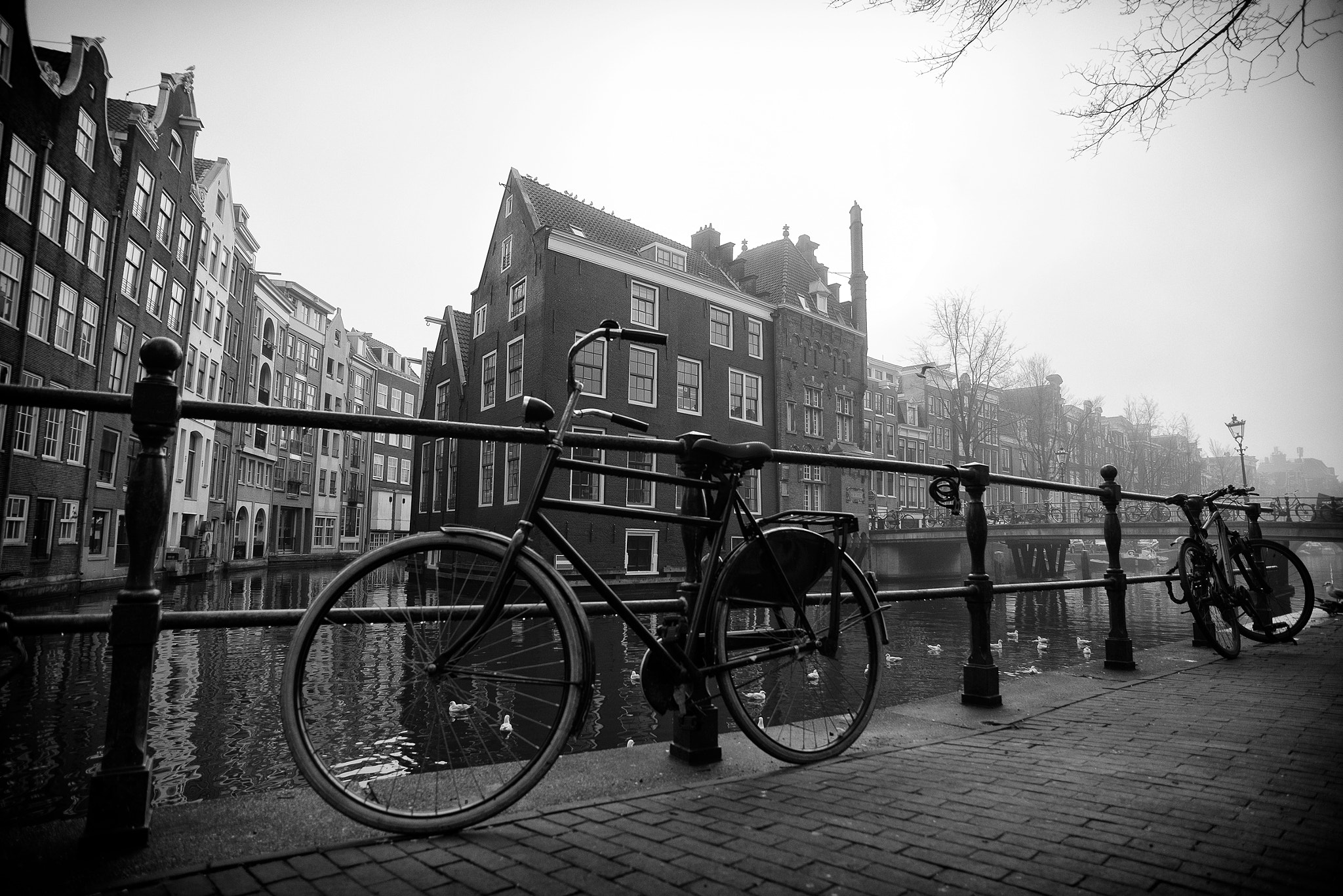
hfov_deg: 84.0
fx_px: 746
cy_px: 448
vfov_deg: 62.0
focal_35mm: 20
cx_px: 672
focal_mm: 20
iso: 200
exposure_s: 1/320
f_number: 5.6
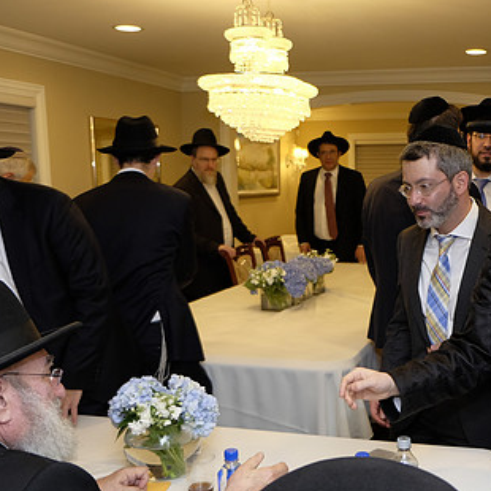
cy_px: 287
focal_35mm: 43
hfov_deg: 38.4
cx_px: 352
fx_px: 690
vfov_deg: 39.0
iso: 800
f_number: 2.8
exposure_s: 1/180
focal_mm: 18
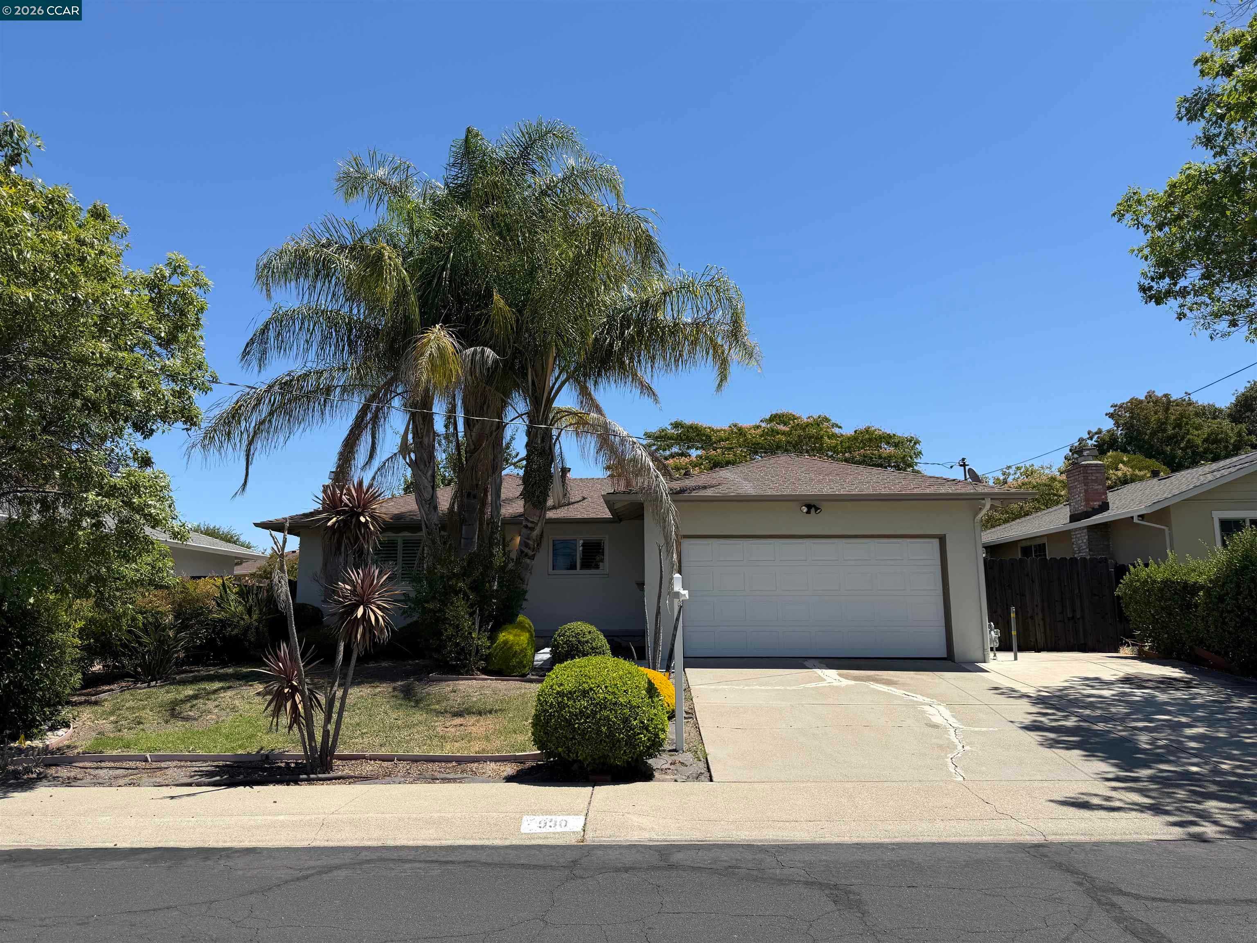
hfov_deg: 71.6
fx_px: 872
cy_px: 472
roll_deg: +0.5
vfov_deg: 56.8
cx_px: 628
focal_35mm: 24
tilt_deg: +8.7
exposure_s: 1/4167
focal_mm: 6.76
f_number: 1.78
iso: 80
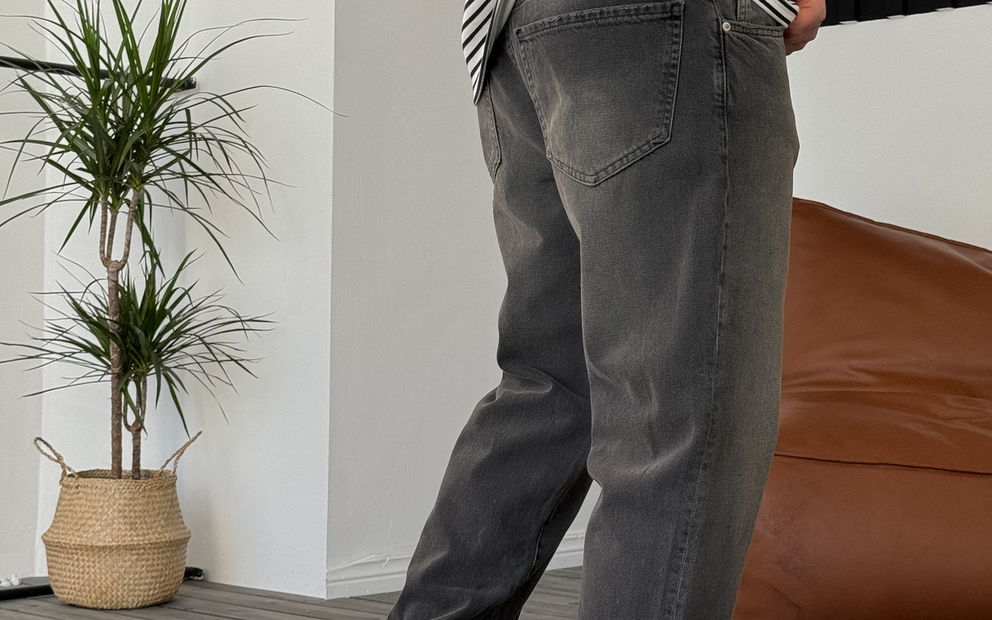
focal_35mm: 68
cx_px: 496
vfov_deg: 19.1
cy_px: 328
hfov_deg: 30.2
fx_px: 1838
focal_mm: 6.86
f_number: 1.8
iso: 64
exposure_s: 1/120
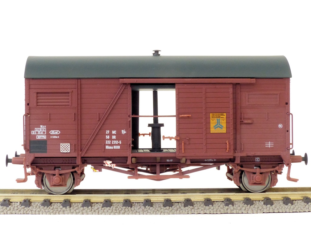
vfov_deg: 22.9
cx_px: 156
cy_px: 117
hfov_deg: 30.3
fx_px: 575
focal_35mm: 64
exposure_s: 1/60
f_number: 8
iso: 400
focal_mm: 10.9
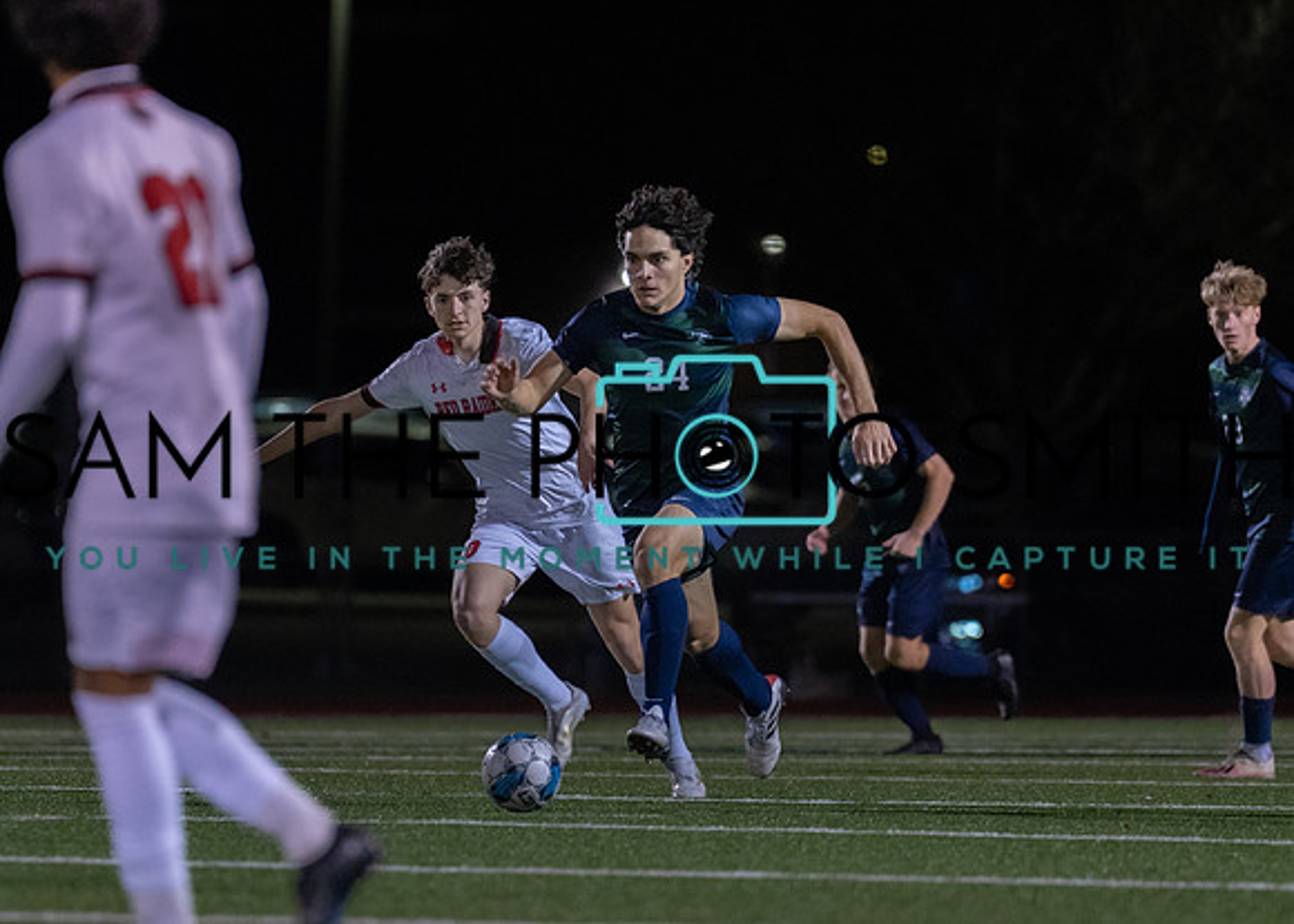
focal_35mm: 418
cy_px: 464
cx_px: 646
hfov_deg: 4.8
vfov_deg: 3.4
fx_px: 15371
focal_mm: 200
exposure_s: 1/1000
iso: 2500
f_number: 2.8
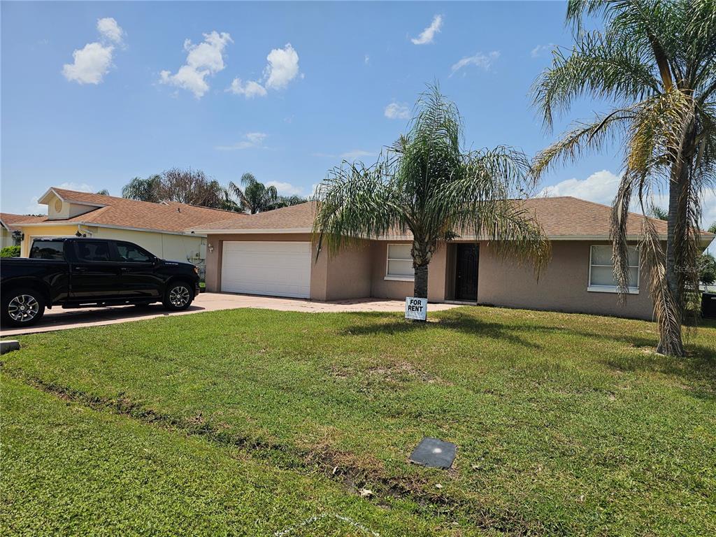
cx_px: 358
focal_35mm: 23
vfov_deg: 58.9
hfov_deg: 73.9
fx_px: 476
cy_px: 268
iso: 10
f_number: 1.7
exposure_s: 1/1160
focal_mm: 6.3
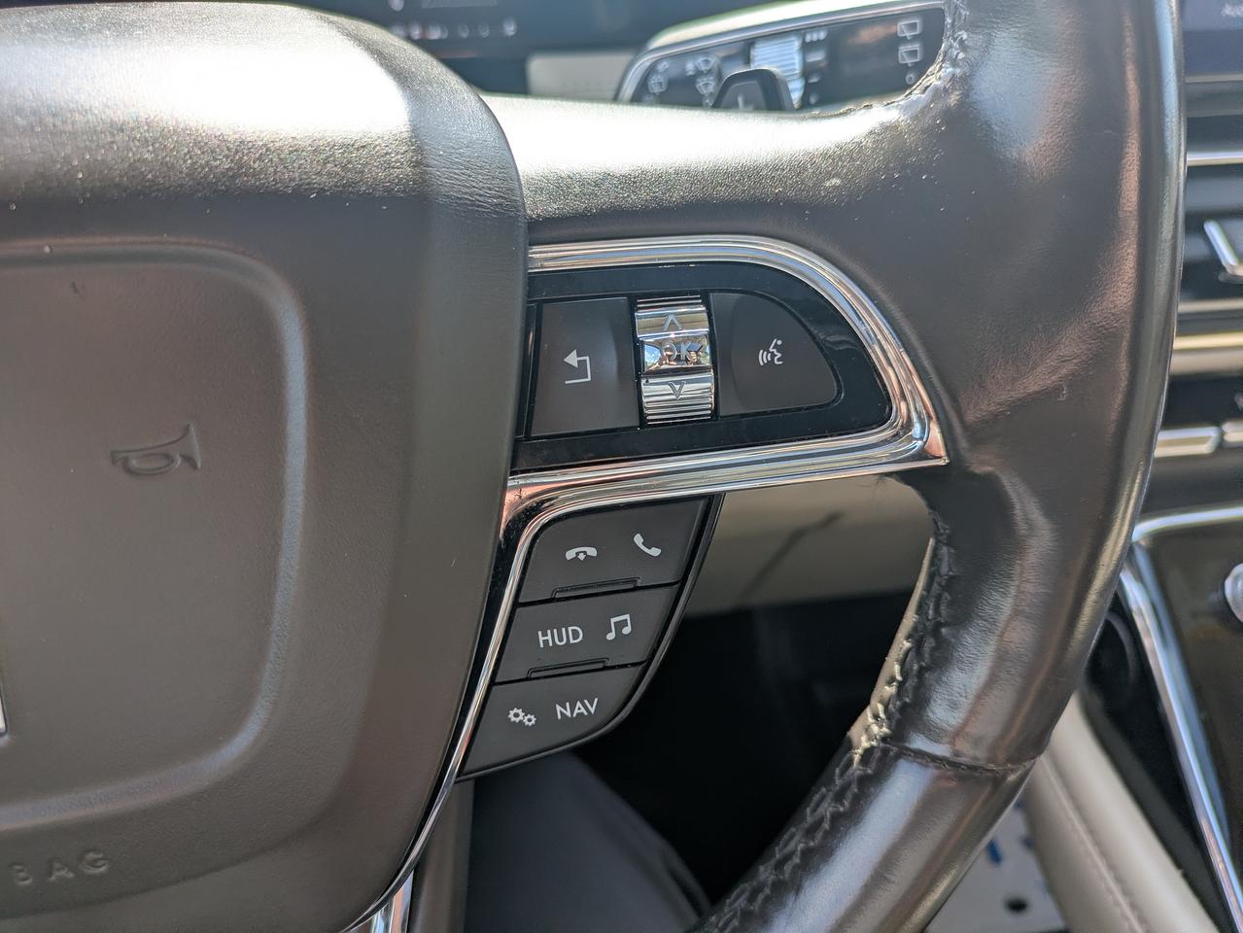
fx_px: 898
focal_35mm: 25
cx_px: 622
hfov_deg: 69.4
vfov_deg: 54.9
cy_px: 466
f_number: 1.89
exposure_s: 1/564
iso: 55
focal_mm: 5.43
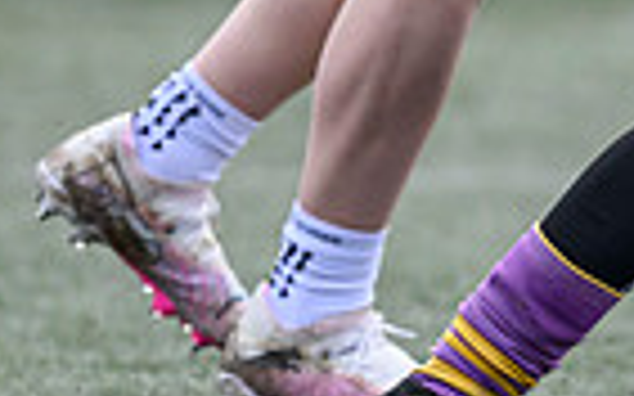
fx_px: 37290
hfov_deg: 1.0
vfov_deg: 0.6
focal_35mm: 2159
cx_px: 1182
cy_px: -133
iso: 500
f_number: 3.5
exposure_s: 1/1600
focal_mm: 400
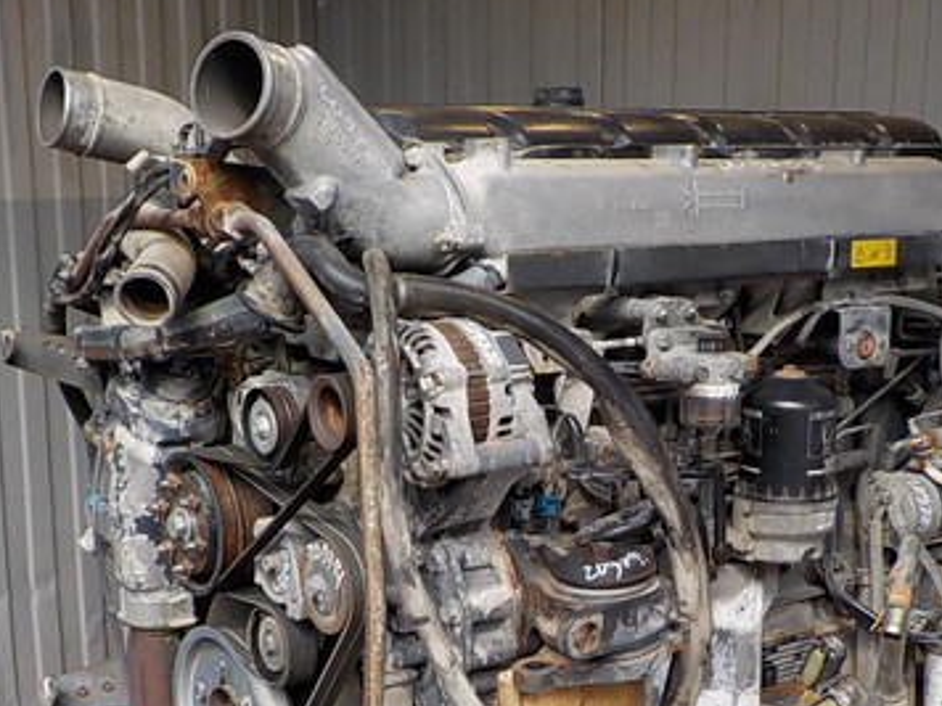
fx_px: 1469
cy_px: 526
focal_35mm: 54
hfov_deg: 35.5
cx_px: 529
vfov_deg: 26.7
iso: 125
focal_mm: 4.1
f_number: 3.3
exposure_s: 1/100
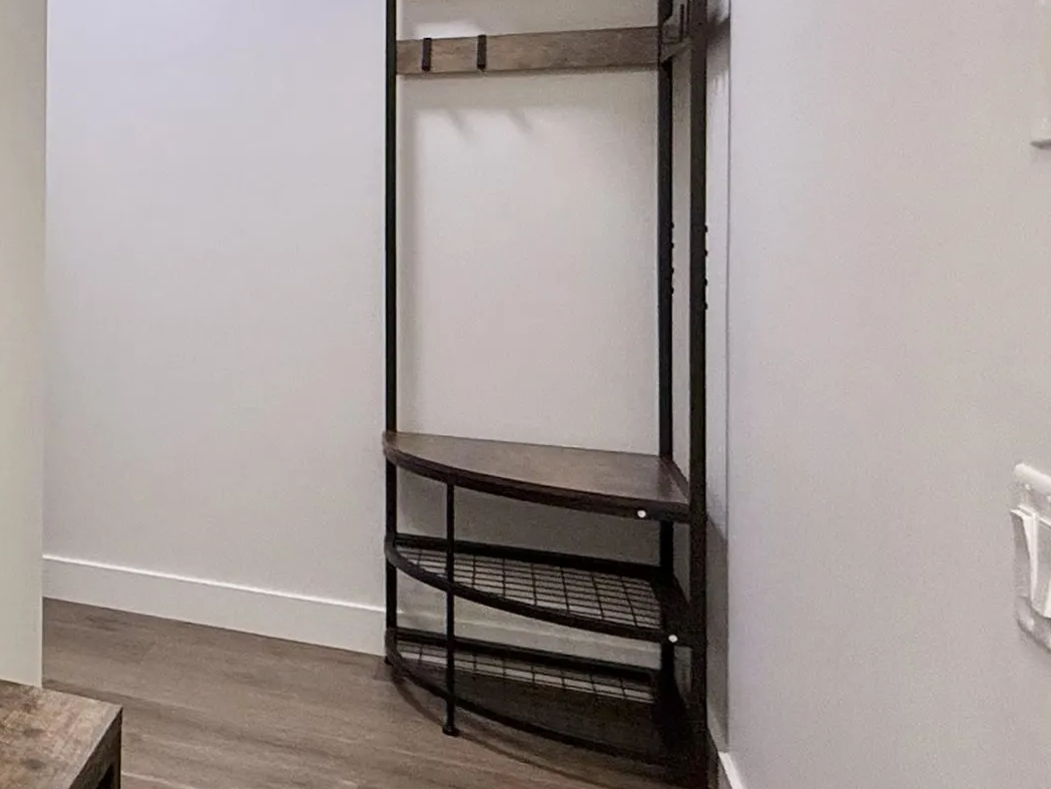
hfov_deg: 33.1
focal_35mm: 41
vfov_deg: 34.7
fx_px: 1245
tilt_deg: -0.6
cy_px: 237
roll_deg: +0.7
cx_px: -330
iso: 200
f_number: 2.2
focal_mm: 2.22
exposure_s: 1/120
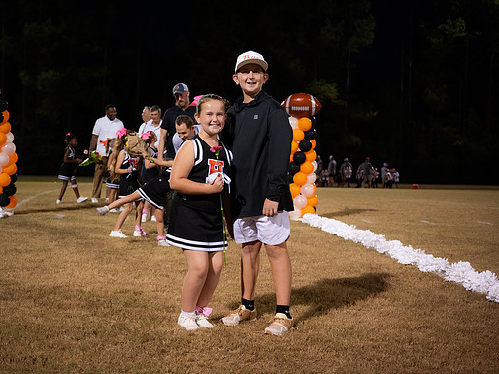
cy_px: 188
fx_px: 750
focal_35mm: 52
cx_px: 221
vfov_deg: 28.0
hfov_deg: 36.8
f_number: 4
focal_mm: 47
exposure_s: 1/250
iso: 3200
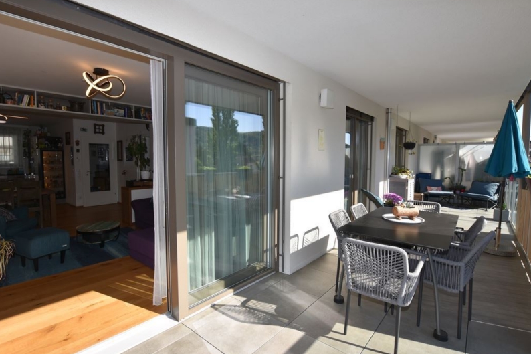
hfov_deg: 93.2
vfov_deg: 70.4
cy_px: 177
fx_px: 251
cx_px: 248
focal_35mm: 17
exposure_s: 1/200
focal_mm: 10
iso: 100
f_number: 7.1
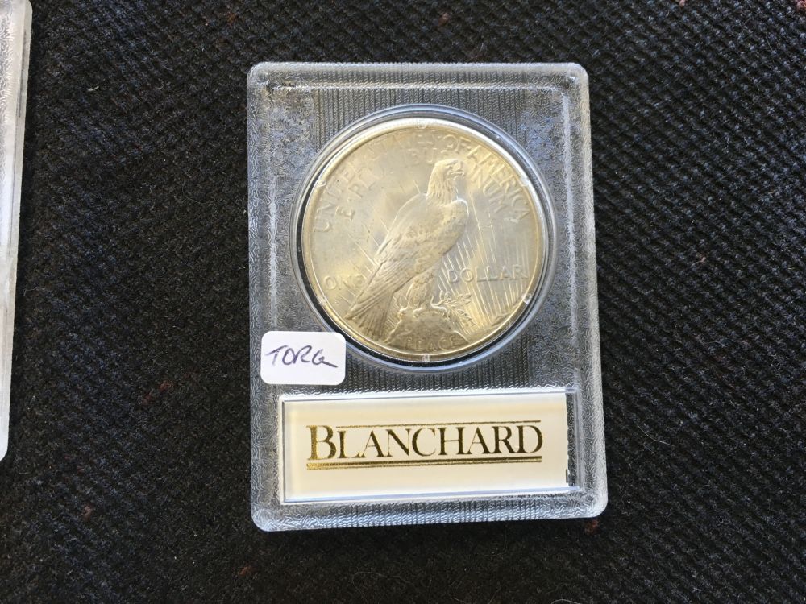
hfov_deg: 61.7
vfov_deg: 48.2
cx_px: 403
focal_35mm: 29
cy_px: 302
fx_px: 675
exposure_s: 1/30
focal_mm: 4.15
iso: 40
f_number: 2.2
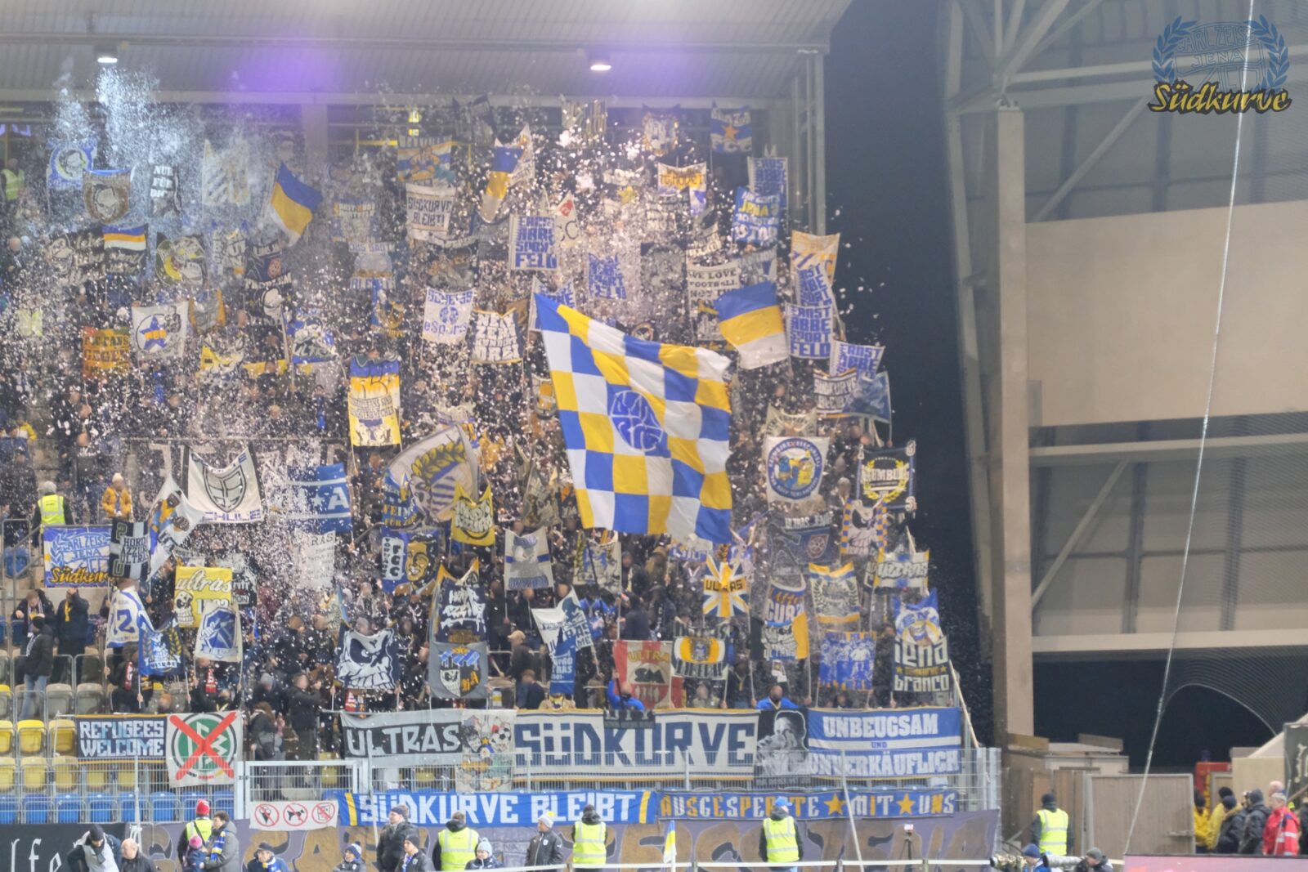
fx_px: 5486
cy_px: 436
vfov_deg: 9.1
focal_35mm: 151
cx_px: 654
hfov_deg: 13.6
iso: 6400
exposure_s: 1/75
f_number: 5.6
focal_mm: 100.6
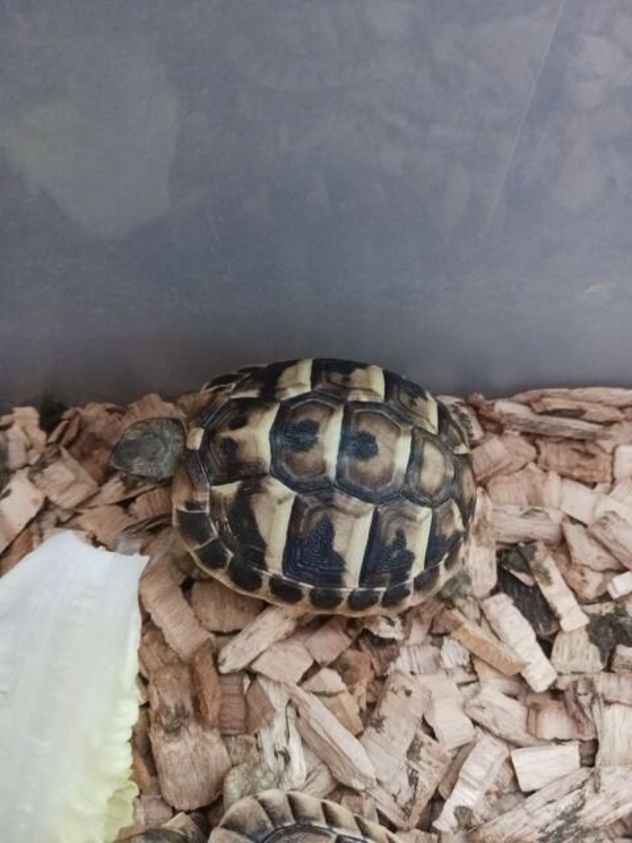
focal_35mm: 27
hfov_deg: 51.4
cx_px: 316
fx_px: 657
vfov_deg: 65.3
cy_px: 422
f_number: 1.8
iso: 640
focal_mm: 4
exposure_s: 1/20
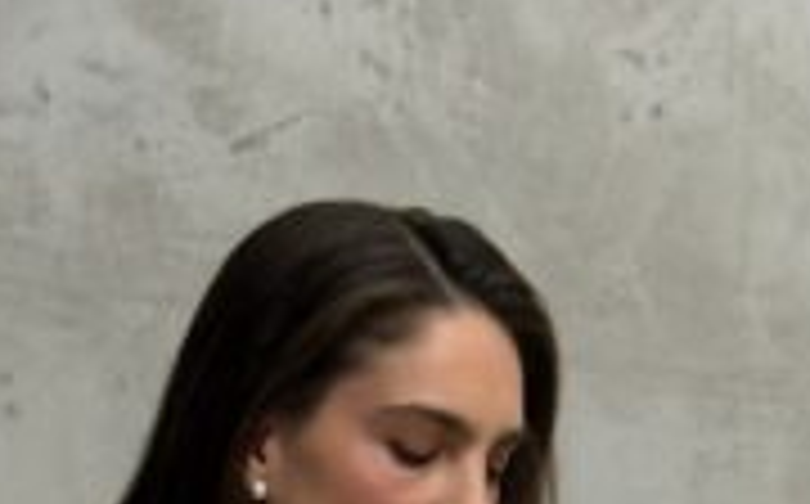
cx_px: 202
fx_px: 4167
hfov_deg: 11.1
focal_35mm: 189
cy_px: 1406
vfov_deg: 6.4
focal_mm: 6.76
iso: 125
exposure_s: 1/110
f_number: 1.78
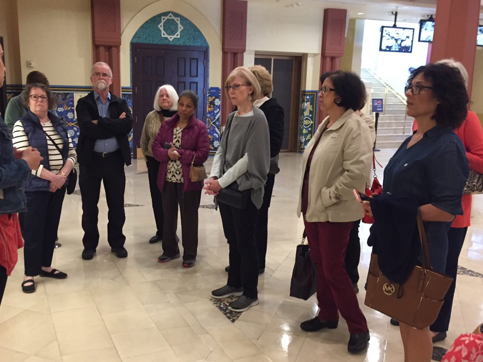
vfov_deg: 40.6
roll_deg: -0.9
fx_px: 488
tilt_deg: -12.4
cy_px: 197
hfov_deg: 52.4
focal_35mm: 35
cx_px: 201
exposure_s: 1/20
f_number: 2.2
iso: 250
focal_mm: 4.15
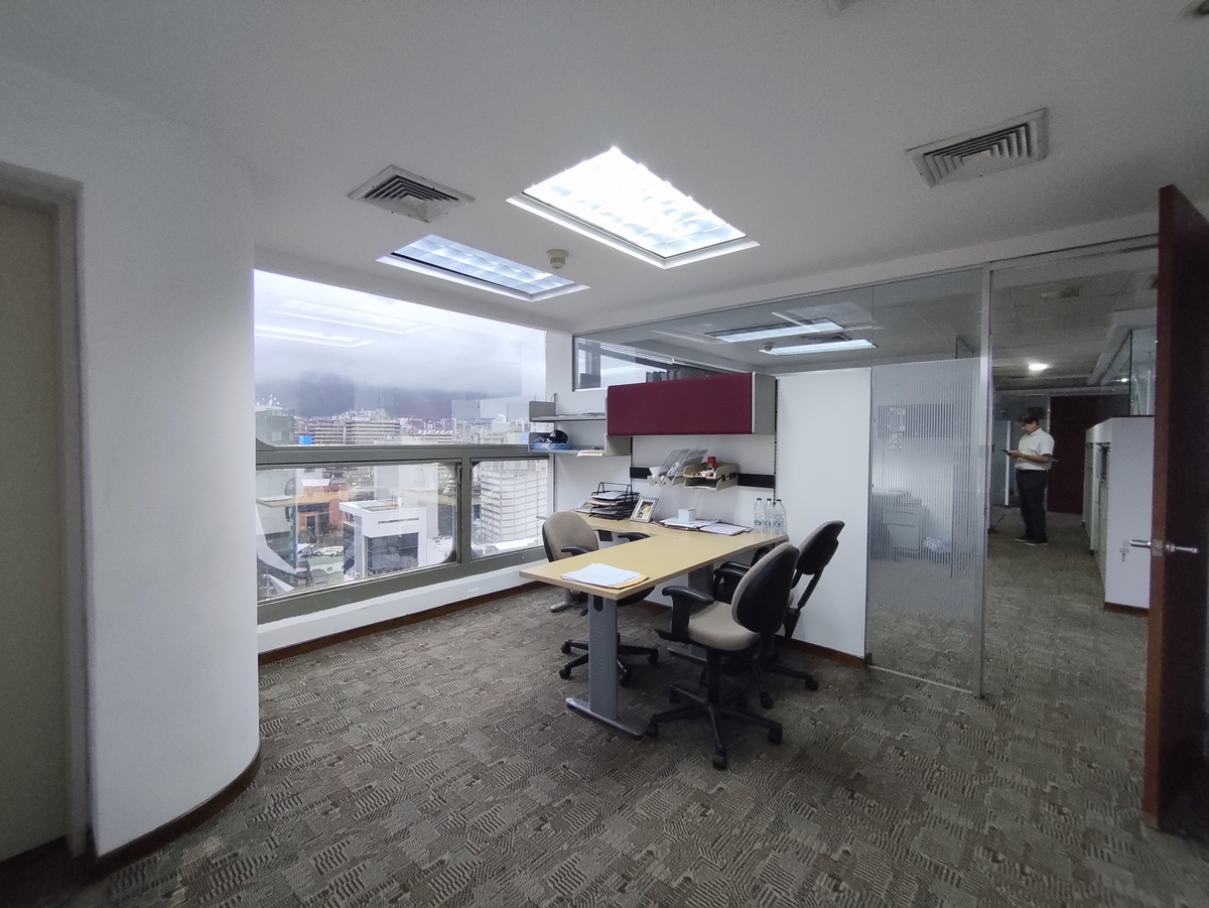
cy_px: 454
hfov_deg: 98.1
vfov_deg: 81.8
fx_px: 524
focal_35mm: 15
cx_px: 604
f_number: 2.2
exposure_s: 1/100
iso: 250
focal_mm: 1.65
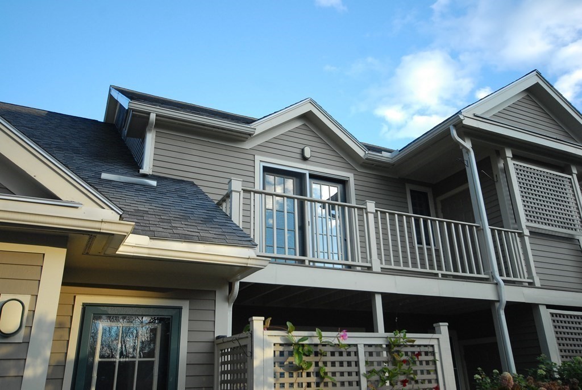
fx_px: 485
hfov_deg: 61.9
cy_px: 195
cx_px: 291
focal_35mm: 30
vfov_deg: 43.7
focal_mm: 20
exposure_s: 1/200
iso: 500
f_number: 5.6
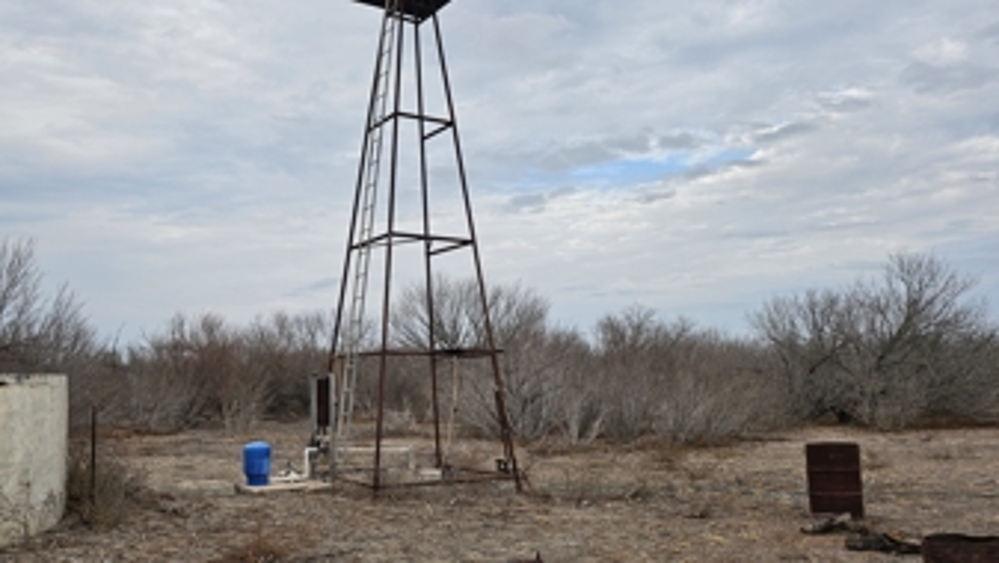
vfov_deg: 37.7
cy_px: 338
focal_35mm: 31
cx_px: 436
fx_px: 822
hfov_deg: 62.4
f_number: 1.8
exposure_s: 1/1879
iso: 50
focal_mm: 5
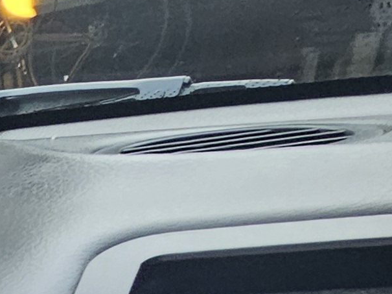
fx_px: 973
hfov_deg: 14.4
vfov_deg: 12.1
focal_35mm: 86
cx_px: -563
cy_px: 788
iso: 160
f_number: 2.2
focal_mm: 2.2
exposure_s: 1/100
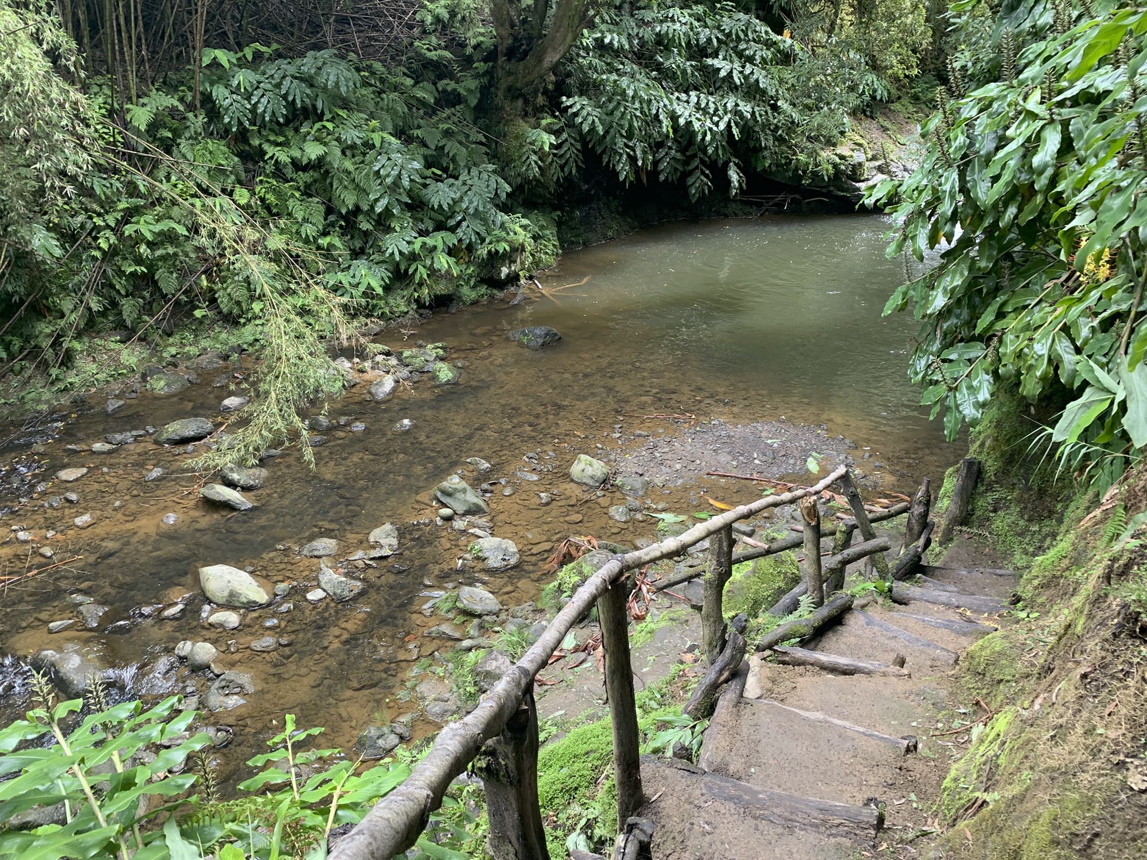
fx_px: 862
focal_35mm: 26
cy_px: 430
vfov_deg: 53.1
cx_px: 574
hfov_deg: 67.3
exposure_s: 1/121
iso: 80
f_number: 1.8
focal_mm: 4.25
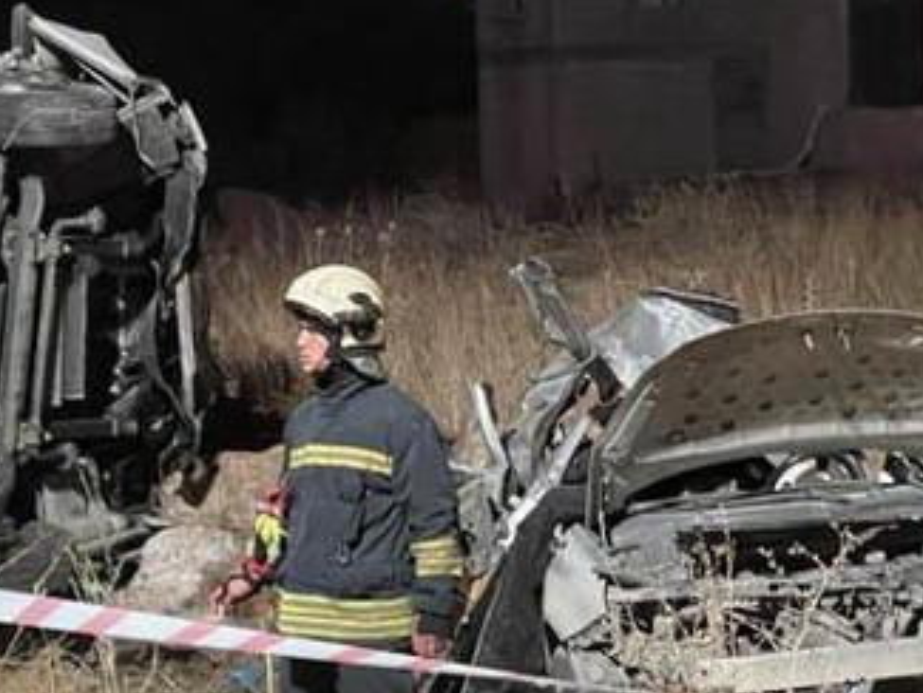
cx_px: 772
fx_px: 3201
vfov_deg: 12.4
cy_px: 403
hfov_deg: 16.3
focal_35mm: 120
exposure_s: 1/58
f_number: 2
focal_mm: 6
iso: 800
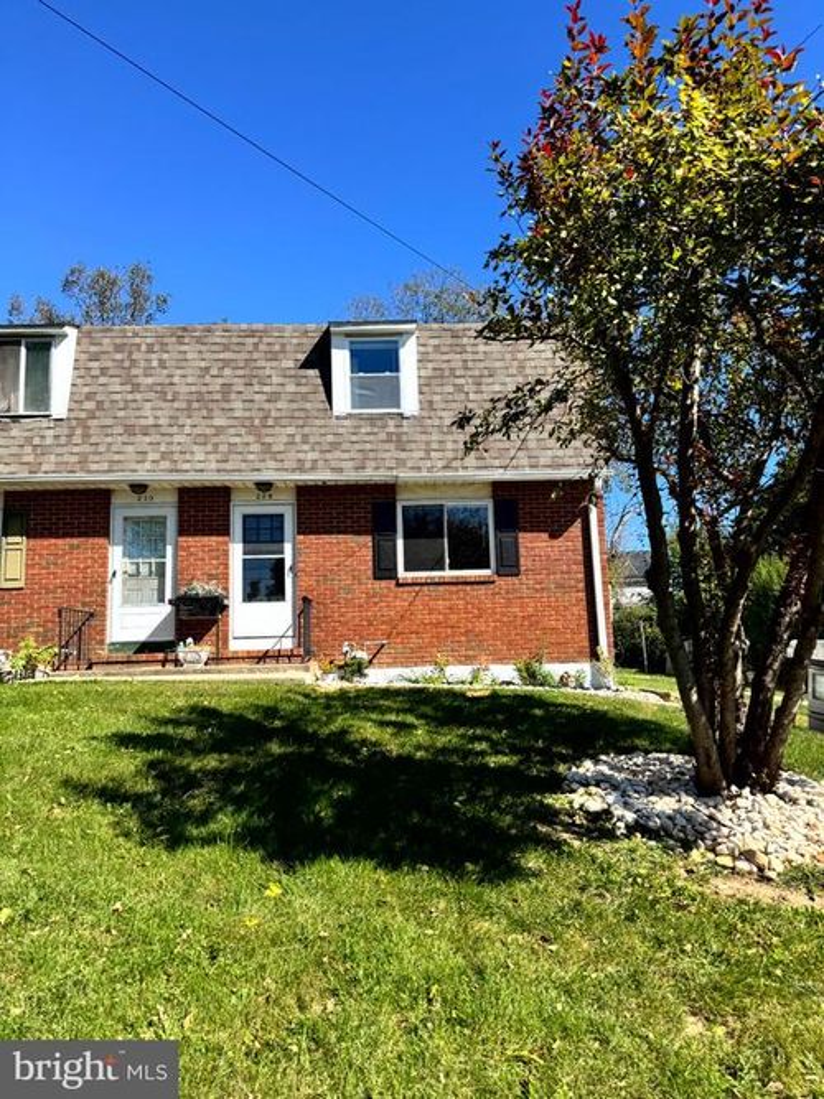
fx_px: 762
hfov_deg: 56.8
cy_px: 550
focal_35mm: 24
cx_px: 412
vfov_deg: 71.6
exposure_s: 1/2415
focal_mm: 6.76
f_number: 1.78
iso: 80
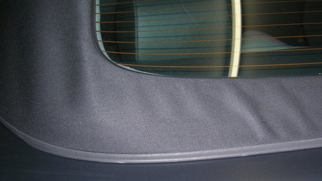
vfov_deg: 24.2
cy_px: 128
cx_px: 201
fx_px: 418
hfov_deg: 41.8
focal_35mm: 49
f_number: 2.9
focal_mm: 5.7
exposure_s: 1/60.1
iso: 53
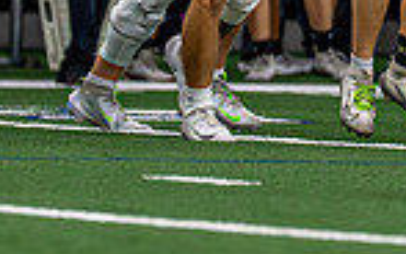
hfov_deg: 1.6
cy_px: -163
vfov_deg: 1.0
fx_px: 14257
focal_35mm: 1288
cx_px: 336
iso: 4000
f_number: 2.8
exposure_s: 1/2000
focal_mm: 200
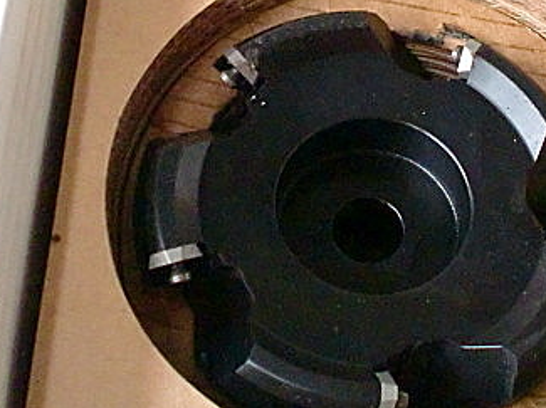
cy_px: 146
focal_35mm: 69
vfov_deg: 21.2
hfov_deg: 27.8
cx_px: 405
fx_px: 1087
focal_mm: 6.3
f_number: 3.1
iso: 1000
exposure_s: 1/60
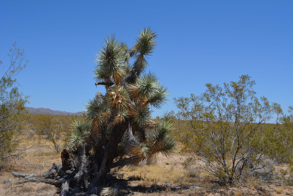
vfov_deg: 31.9
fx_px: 342
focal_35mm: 42
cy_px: 98
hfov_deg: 46.4
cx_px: 146
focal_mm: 28
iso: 400
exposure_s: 1/1600
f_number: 6.3
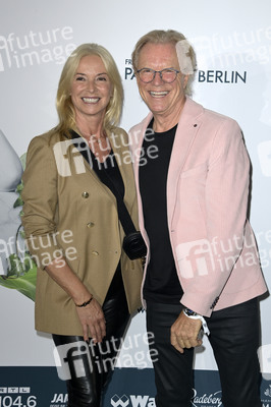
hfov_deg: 19.4
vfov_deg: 28.9
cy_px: 204
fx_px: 792
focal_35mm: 70
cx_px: 136
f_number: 5.6
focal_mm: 70
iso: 640
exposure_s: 1/250
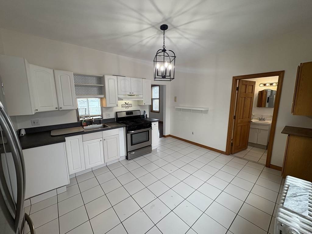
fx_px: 126
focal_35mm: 14
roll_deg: +0.4
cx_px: 156
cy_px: 117
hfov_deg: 102.1
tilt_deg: -8.7
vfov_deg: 85.7
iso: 100
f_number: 2.2
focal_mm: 2.22
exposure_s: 1/120
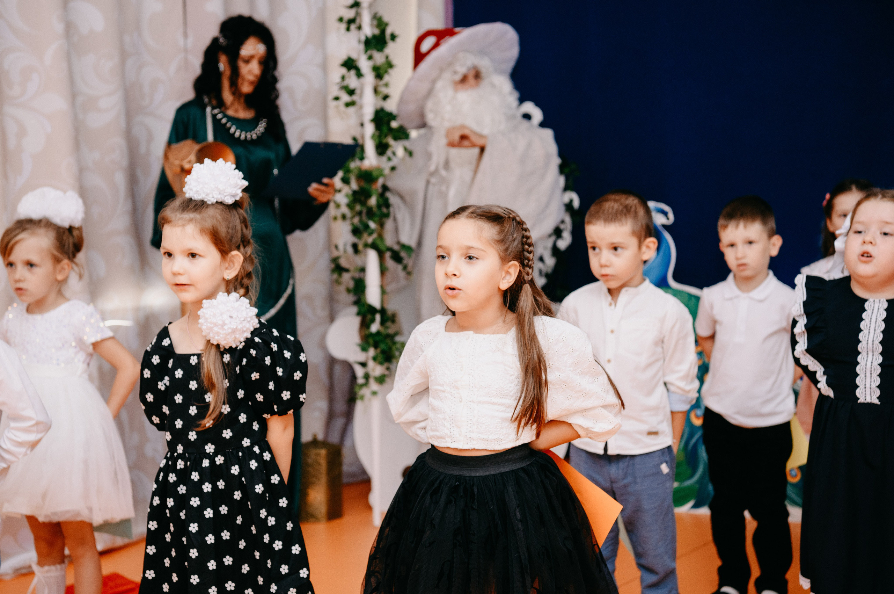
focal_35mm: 65
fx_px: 1605
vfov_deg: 21.0
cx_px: 428
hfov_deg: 31.1
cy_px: 301
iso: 500
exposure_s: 1/160
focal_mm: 62
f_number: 4
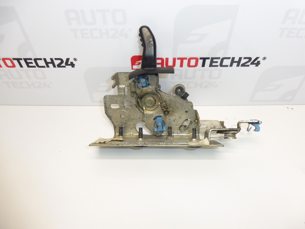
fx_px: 211
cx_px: 152
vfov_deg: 56.8
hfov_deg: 71.6
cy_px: 114
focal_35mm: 24
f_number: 3.5
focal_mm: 4.3
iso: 200
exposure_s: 1/60
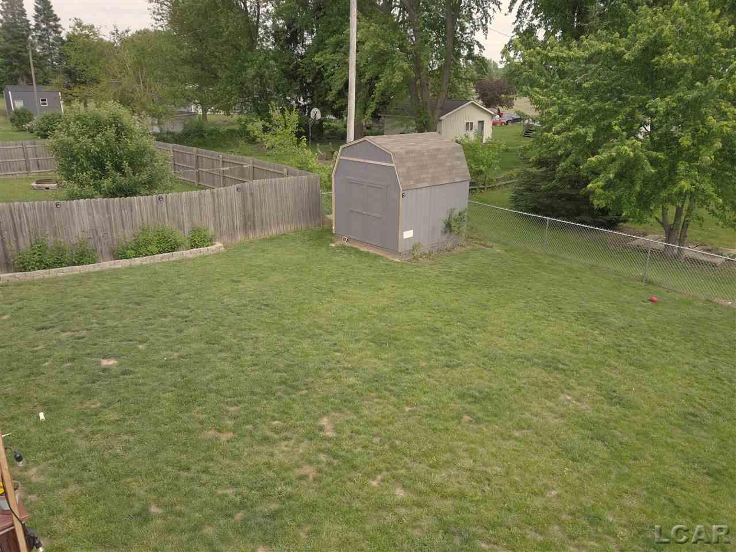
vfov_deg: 53.1
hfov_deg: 67.3
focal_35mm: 26
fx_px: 553
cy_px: 276
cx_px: 368
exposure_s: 1/597
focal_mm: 4.73
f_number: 2.2
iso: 100
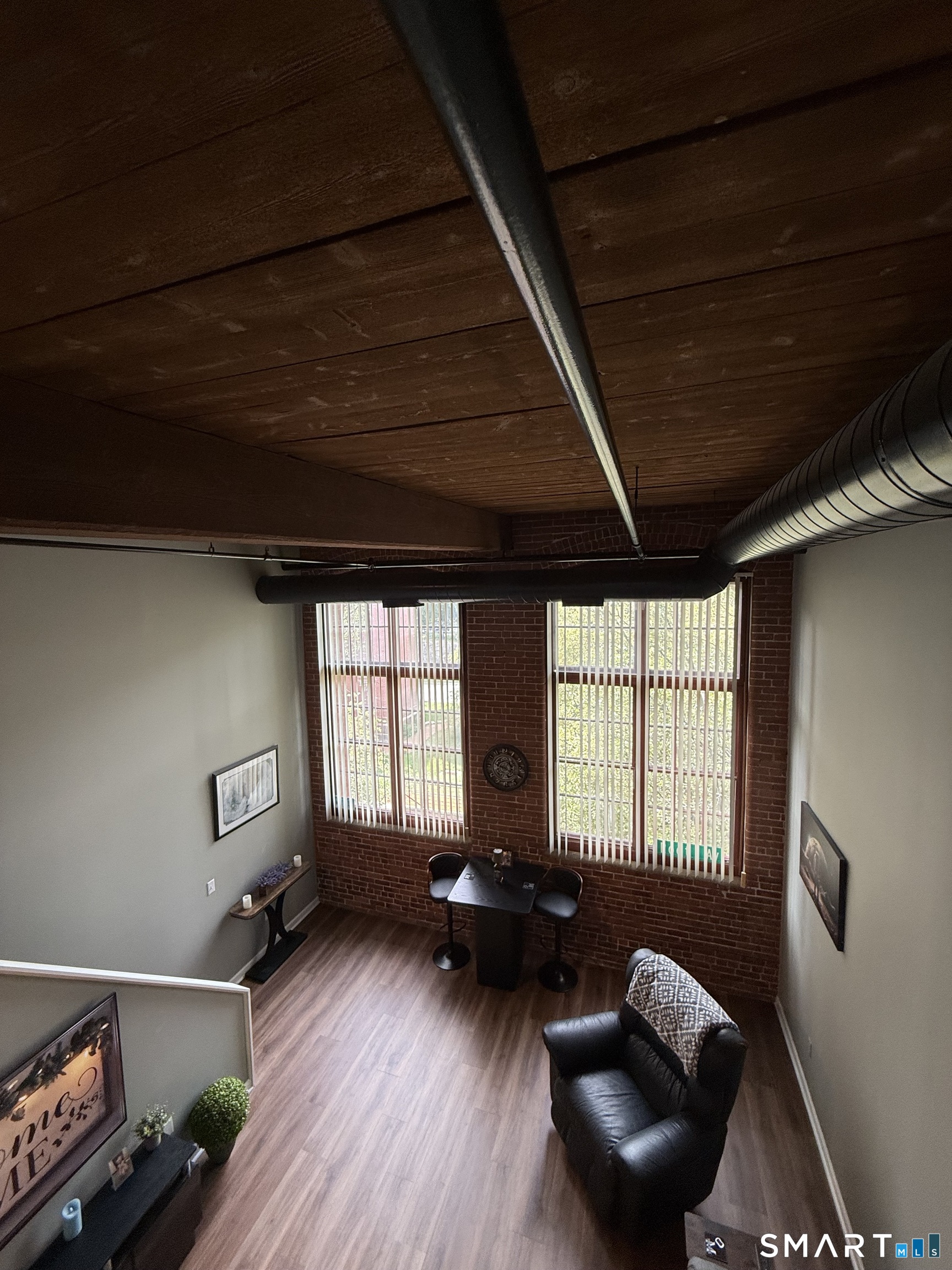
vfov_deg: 102.1
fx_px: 513
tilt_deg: -5.9
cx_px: 476
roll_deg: -0.1
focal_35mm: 14
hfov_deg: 85.7
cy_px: 635
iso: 125
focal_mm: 2.22
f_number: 2.2
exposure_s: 1/99
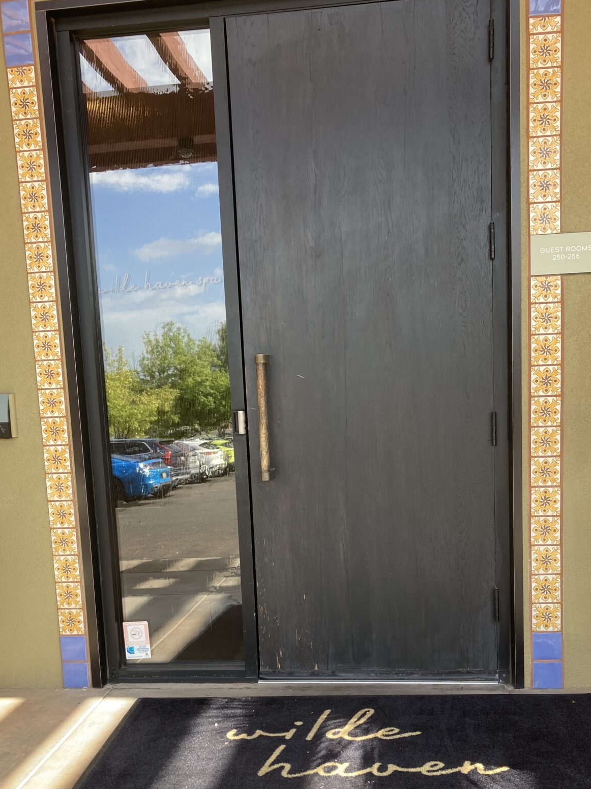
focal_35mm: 37
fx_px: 843
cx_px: 299
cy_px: 516
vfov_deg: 49.4
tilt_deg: -6.9
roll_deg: +3.7
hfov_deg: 38.7
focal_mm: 3.99
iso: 20
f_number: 1.8
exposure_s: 1/171
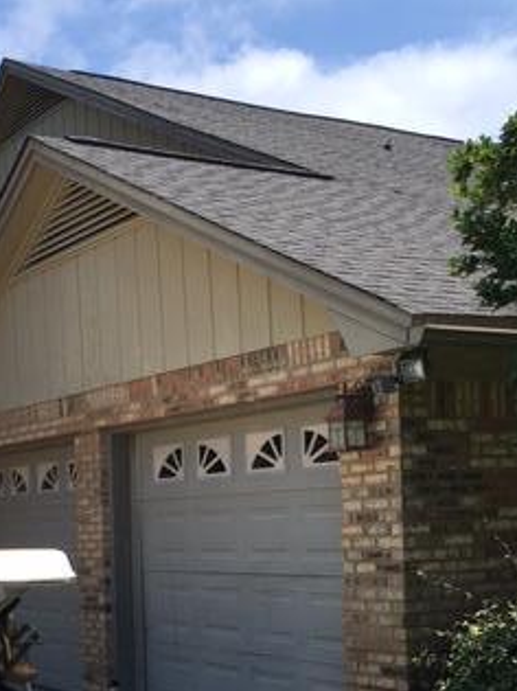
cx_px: 166
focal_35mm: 59
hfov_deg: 24.7
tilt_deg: +1.0
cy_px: 557
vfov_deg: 31.8
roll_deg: +1.7
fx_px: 1176
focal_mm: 4.15
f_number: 2.2
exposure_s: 1/1241
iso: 25
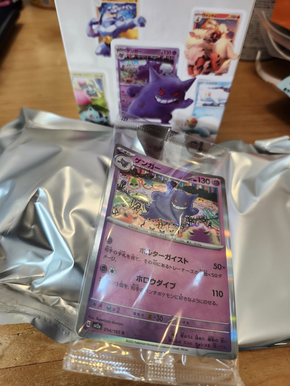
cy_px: 193
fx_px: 257
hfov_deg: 58.9
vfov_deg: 73.9
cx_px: 145
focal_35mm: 23
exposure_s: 1/100
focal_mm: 5.54
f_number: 1.8
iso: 160
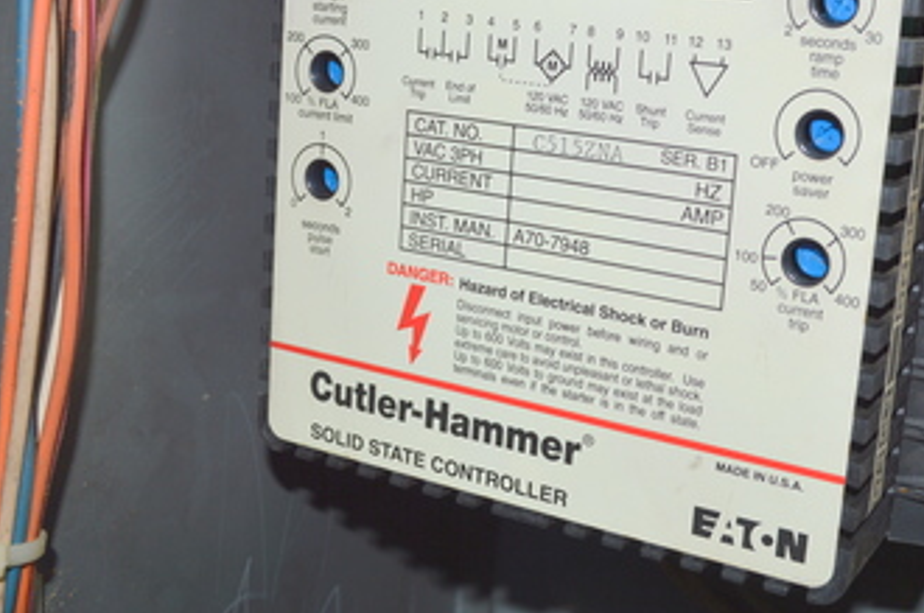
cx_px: 560
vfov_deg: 26.7
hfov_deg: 39.5
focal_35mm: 50
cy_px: 190
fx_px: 1281
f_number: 8
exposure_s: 1/60
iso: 100
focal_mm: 22
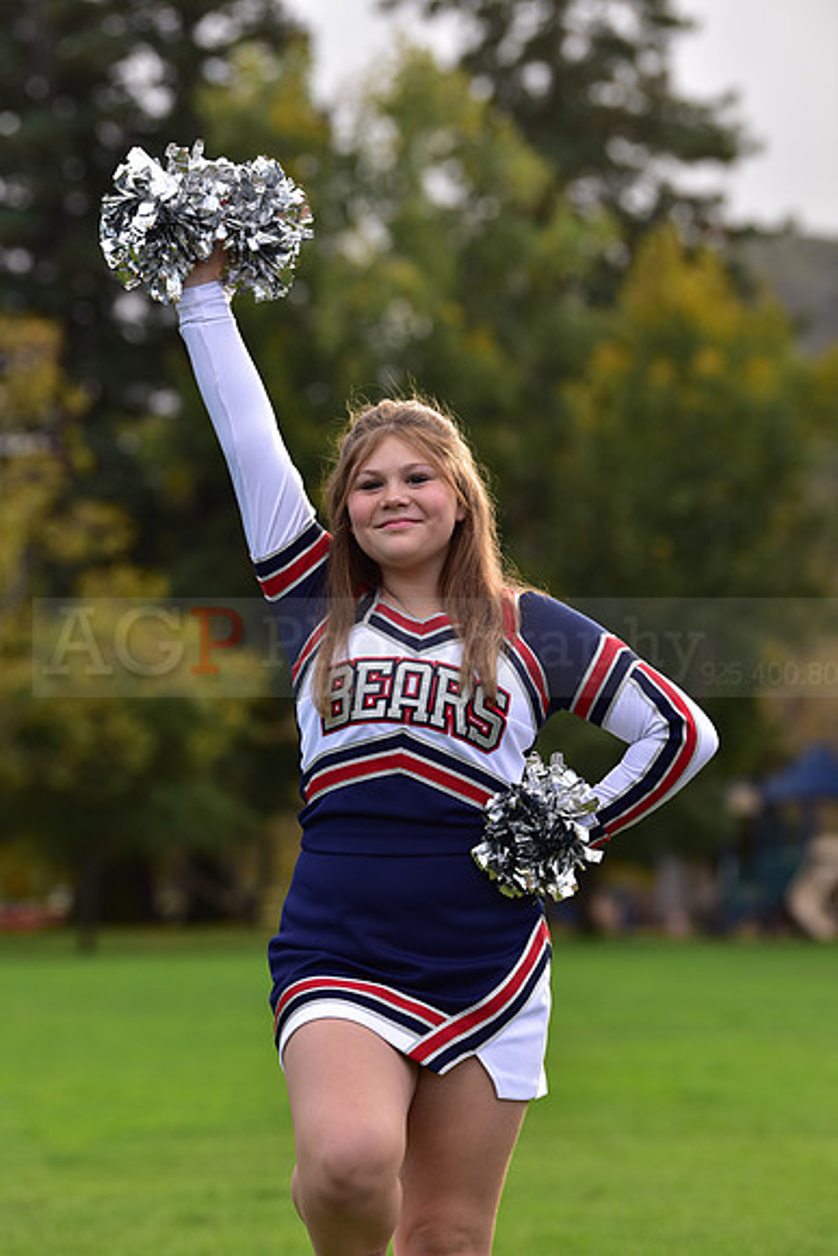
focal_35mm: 140
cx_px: 419
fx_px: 4885
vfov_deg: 14.7
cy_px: 628
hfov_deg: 9.8
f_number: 4.5
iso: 160
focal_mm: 140
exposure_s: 1/250
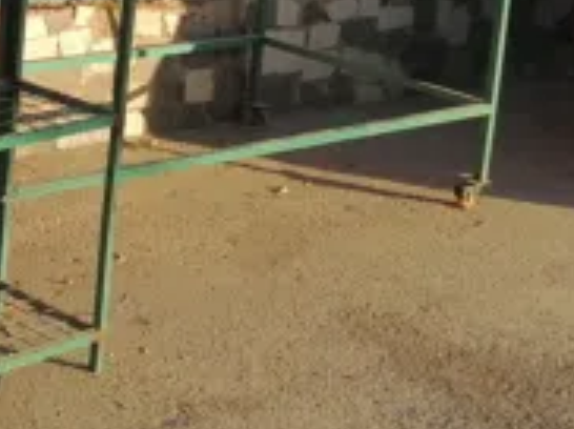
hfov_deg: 18.1
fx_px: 1573
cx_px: -315
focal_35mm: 95
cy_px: -139
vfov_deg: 14.8
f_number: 1.8
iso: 50
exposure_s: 1/356
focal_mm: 5.3
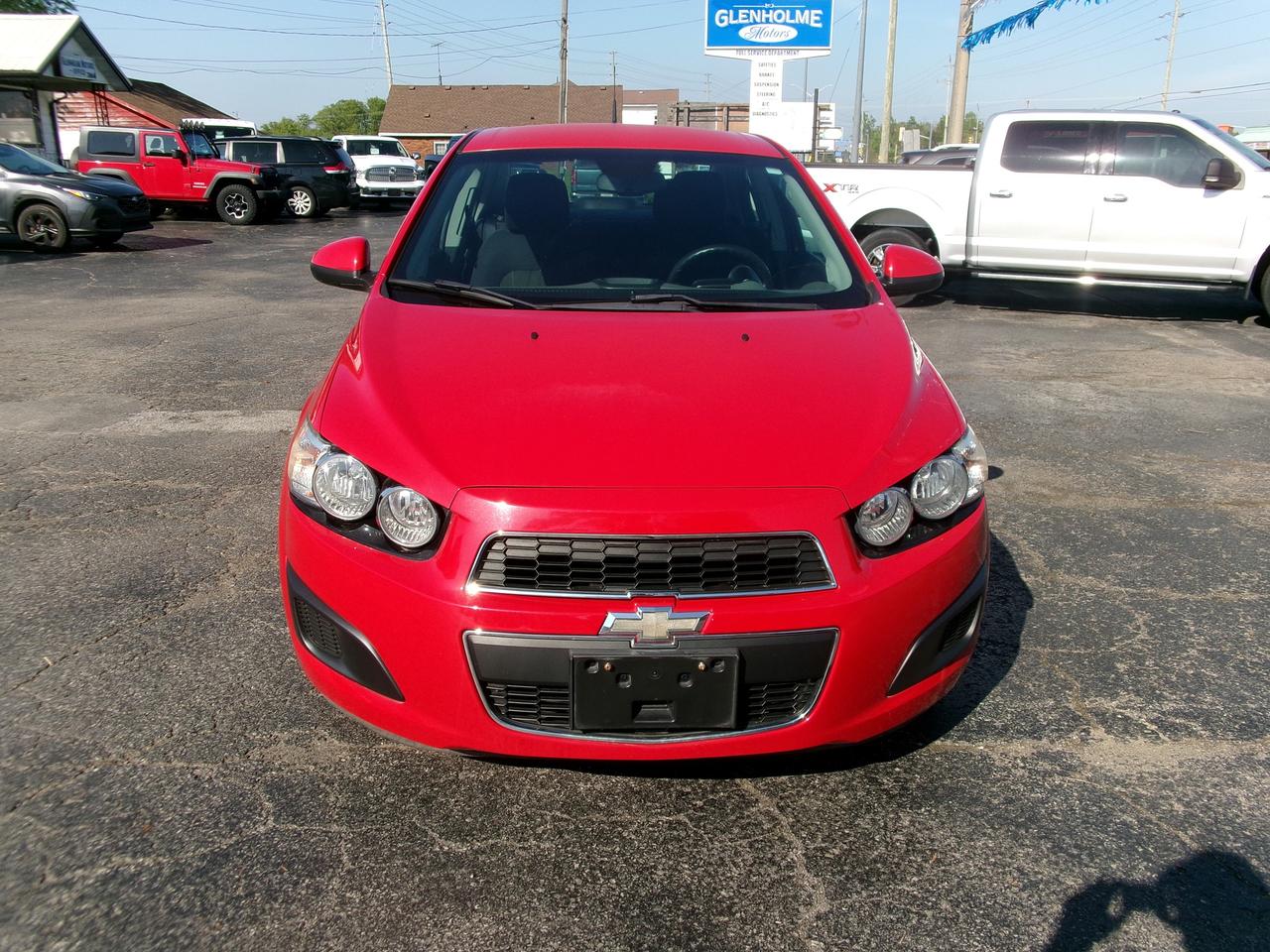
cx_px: 635
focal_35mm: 28
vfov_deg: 49.7
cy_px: 476
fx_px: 1027
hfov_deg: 63.4
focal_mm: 5.1
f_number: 10.8
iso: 100
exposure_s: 1/100
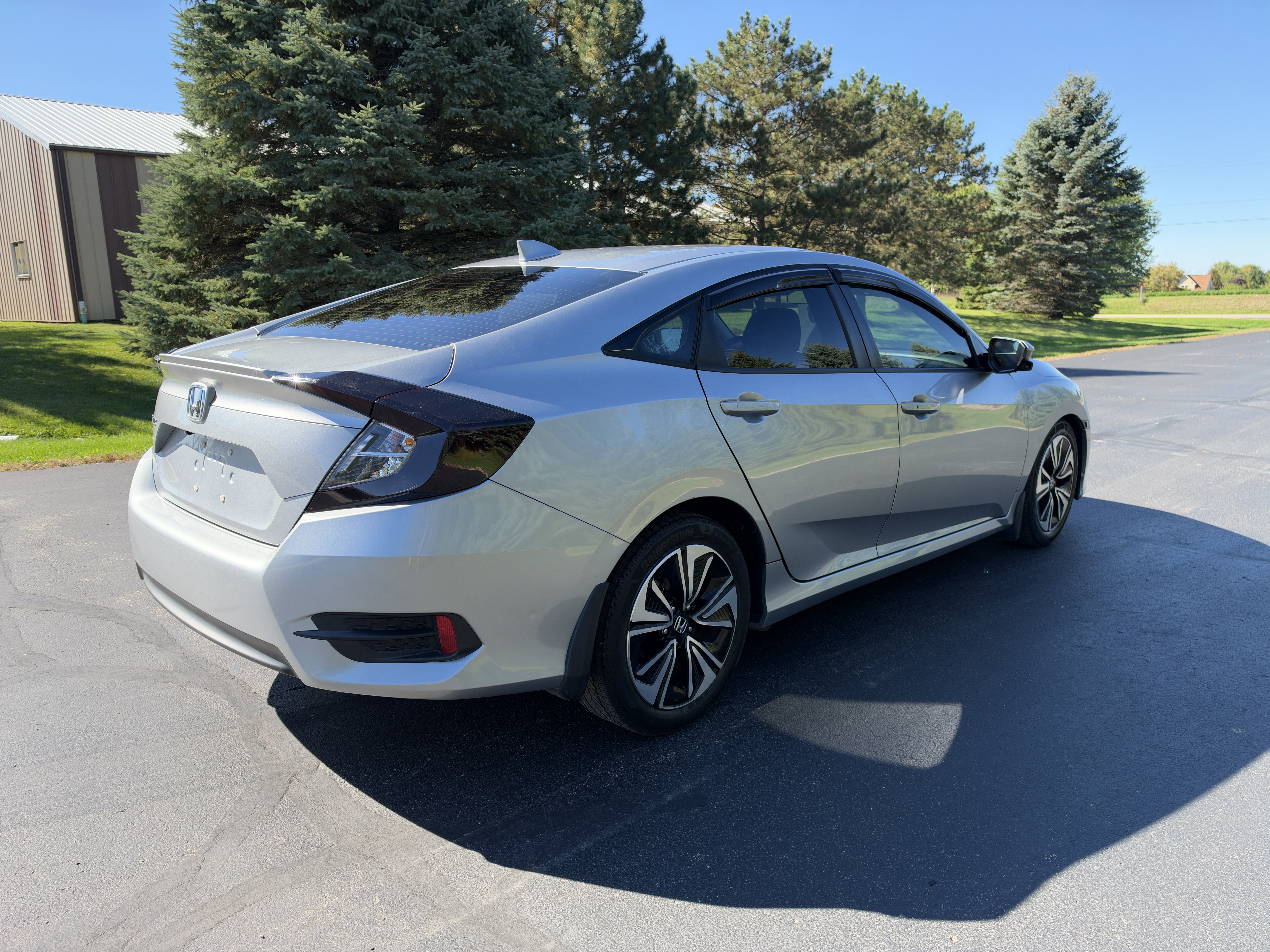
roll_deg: +1.9
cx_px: 635
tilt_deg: -11.3
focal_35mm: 24
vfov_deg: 56.8
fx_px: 881
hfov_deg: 71.6
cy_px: 476
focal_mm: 6.93
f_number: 1.8
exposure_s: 1/1222
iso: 100
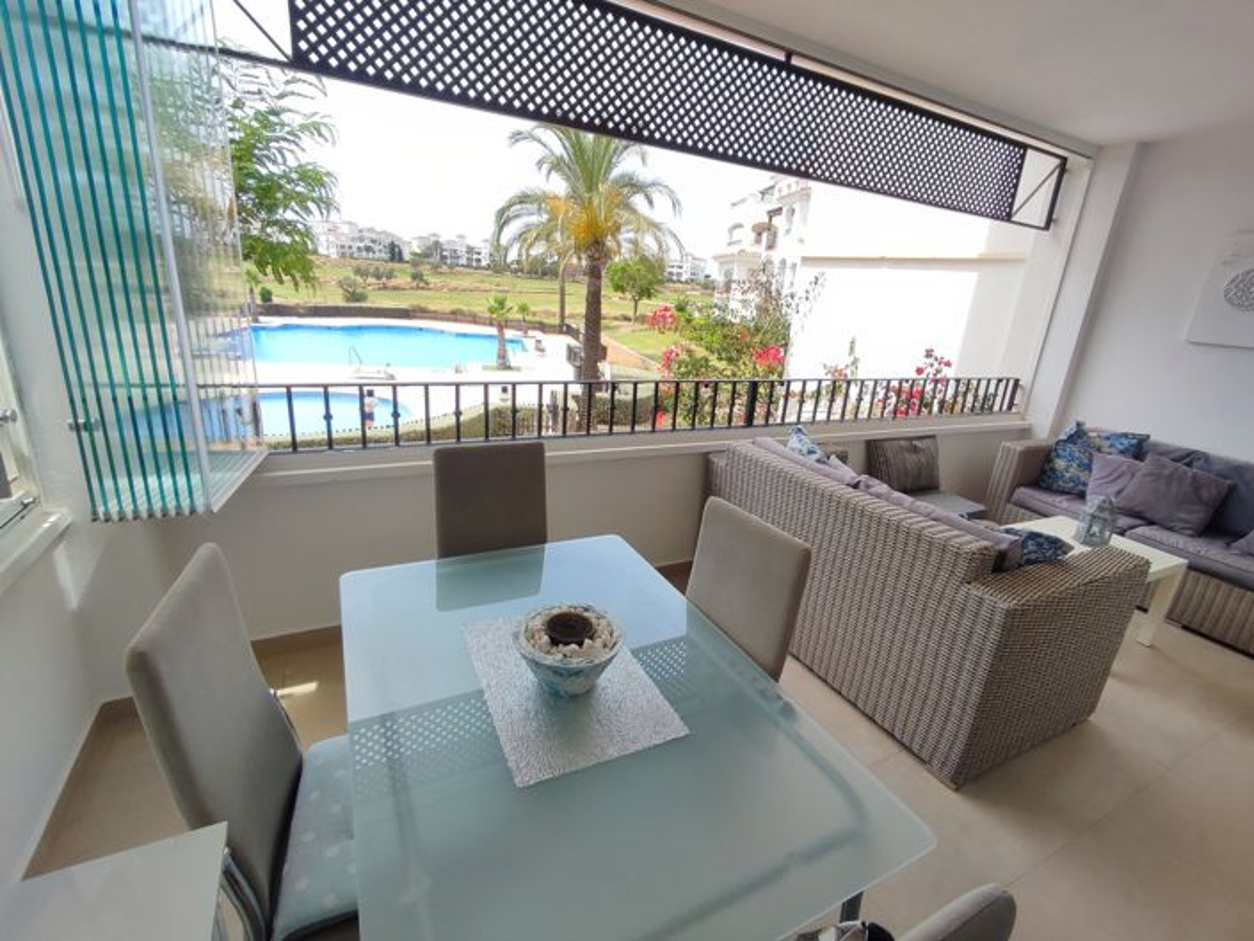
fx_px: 580
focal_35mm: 16
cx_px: 627
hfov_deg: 94.5
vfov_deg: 78.1
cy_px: 470
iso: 50
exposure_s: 1/603
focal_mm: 1.65
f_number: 2.2
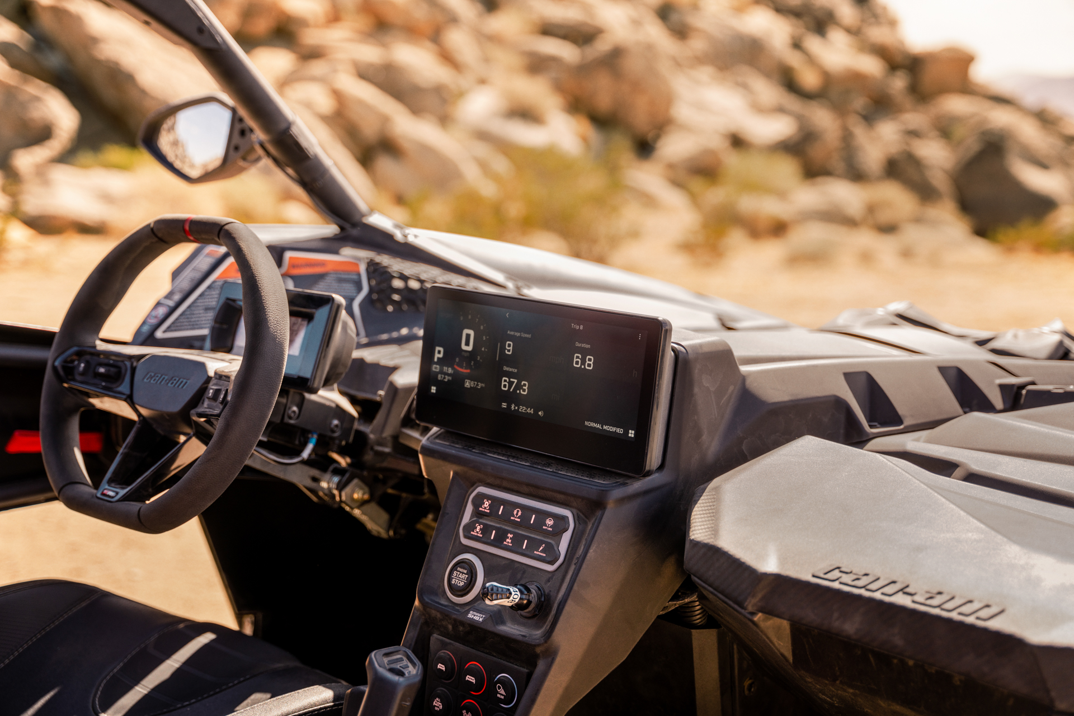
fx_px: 1375
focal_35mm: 46
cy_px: 358
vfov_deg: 29.2
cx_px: 537
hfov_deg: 42.7
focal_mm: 46.1
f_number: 2.8
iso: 100
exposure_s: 1/500
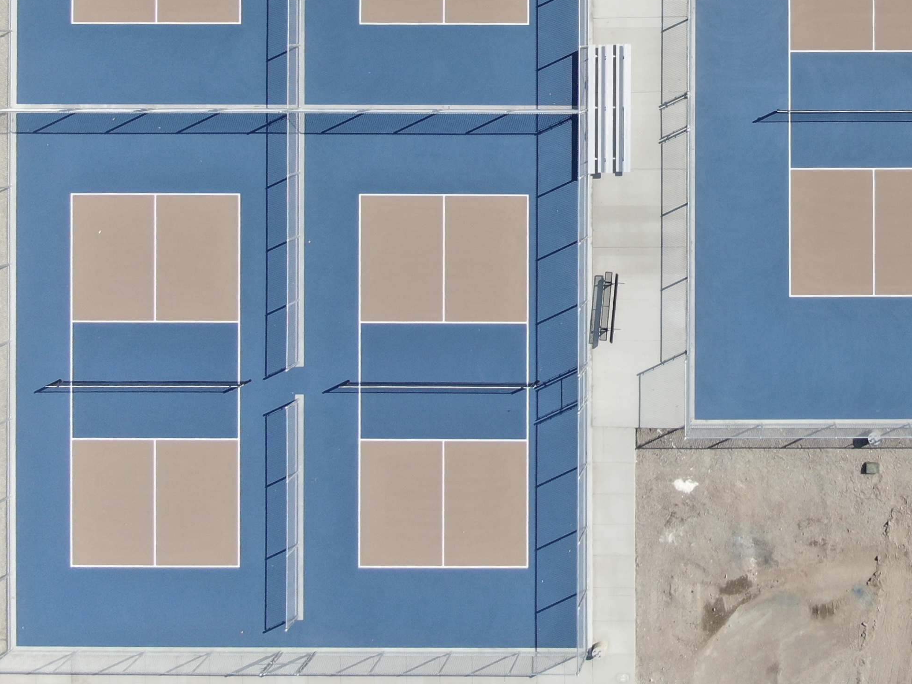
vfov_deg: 26.8
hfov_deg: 34.5
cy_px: 30
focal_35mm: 52
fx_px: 1370
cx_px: 843
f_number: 2.9
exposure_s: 1/800
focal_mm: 4.68
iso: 100
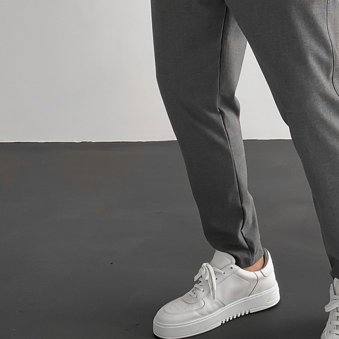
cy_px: 88
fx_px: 742
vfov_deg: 25.4
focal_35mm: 67
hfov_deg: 25.1
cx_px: 293
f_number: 1.8
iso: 32
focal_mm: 3
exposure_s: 1/120
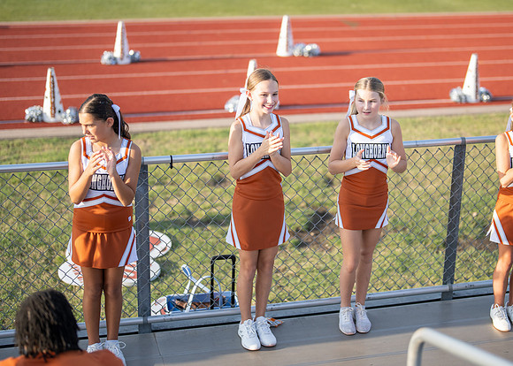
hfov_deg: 30.1
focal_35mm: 66
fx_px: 954
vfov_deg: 21.7
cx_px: 281
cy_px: 161
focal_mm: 50
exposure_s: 1/3200
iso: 100
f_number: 1.2
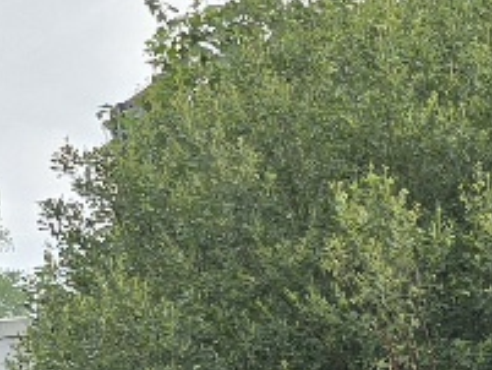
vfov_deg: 6.8
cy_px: 1326
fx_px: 2603
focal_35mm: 183
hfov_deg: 10.0
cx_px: 962
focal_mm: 6.3
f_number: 1.7
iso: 12
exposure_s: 1/323
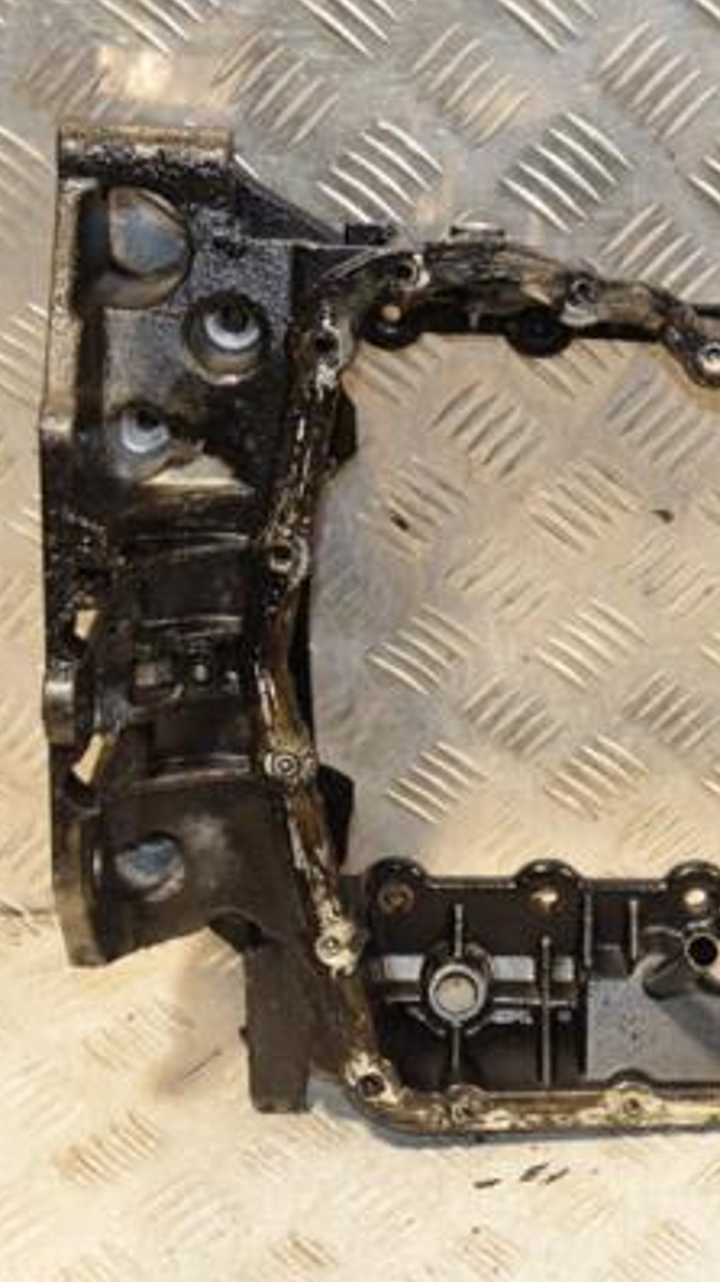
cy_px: 643
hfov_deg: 15.5
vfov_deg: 27.9
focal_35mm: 76
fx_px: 2582
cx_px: 739
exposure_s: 1/160
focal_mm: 32
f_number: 5
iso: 800
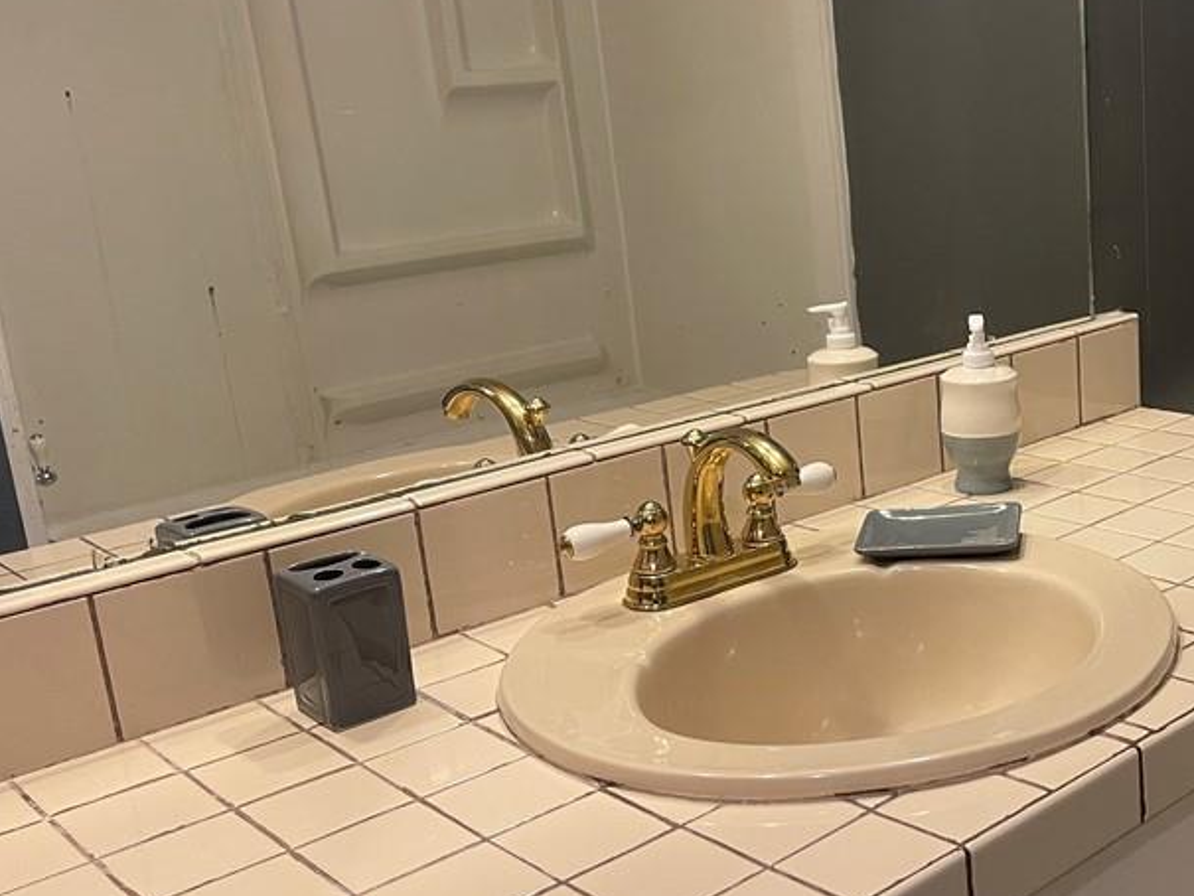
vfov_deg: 32.9
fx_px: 1518
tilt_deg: -15.4
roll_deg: +4.0
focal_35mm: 44
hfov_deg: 40.9
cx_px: 977
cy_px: 480
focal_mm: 5.1
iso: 160
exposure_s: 1/60
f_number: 1.6
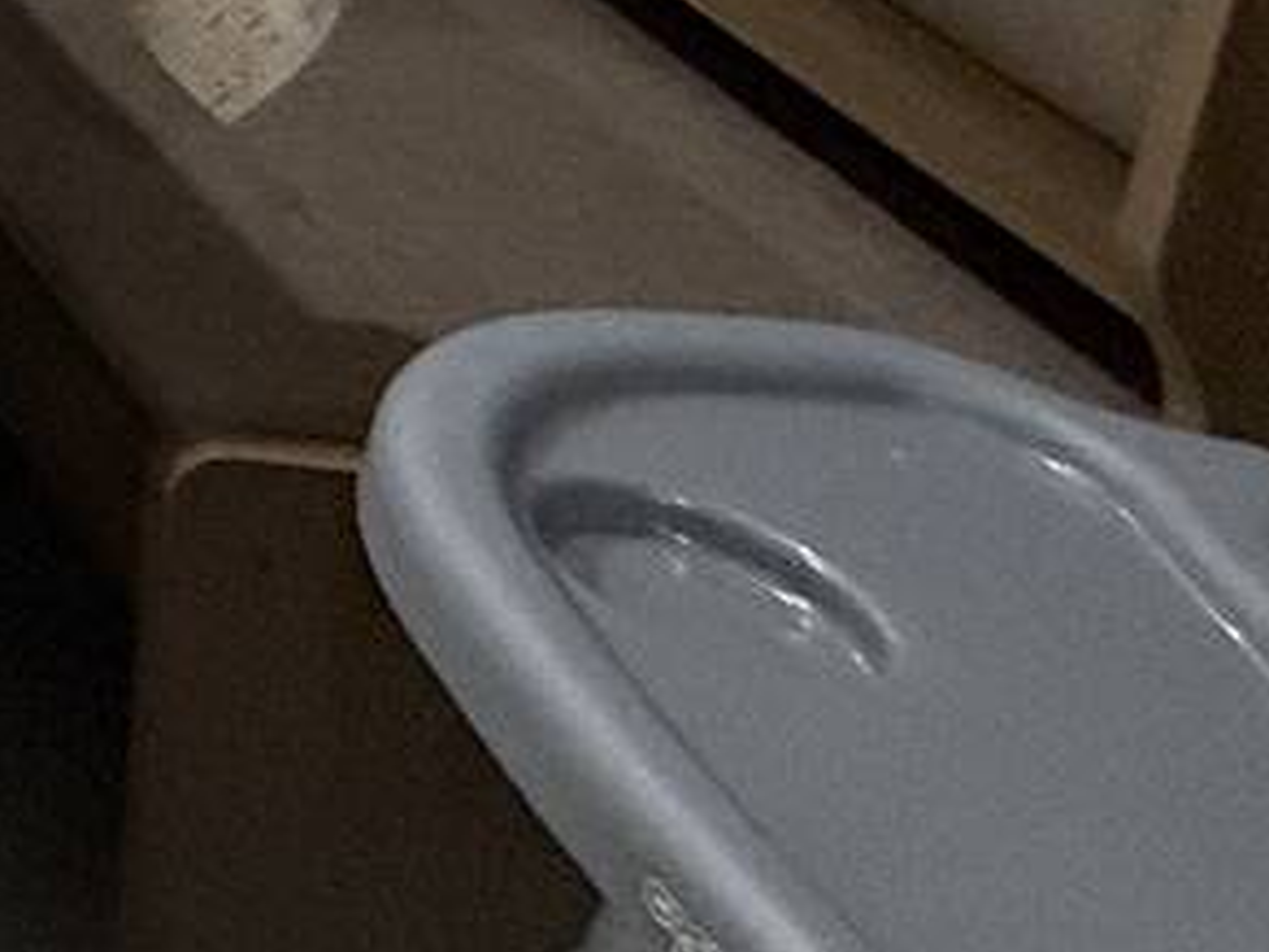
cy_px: -1252
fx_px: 2529
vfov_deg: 14.7
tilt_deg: -3.0
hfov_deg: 15.8
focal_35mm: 69
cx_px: -1682
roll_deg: -1.2
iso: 400
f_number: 2.2
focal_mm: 2.22
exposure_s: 1/60
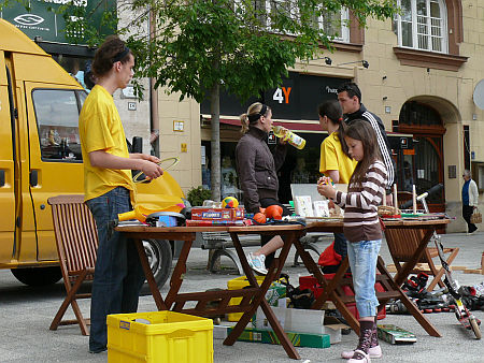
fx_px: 951
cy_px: 182
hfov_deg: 28.5
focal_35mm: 68
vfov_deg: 21.6
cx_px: 242
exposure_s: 1/250
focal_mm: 10.8
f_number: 5
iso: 100
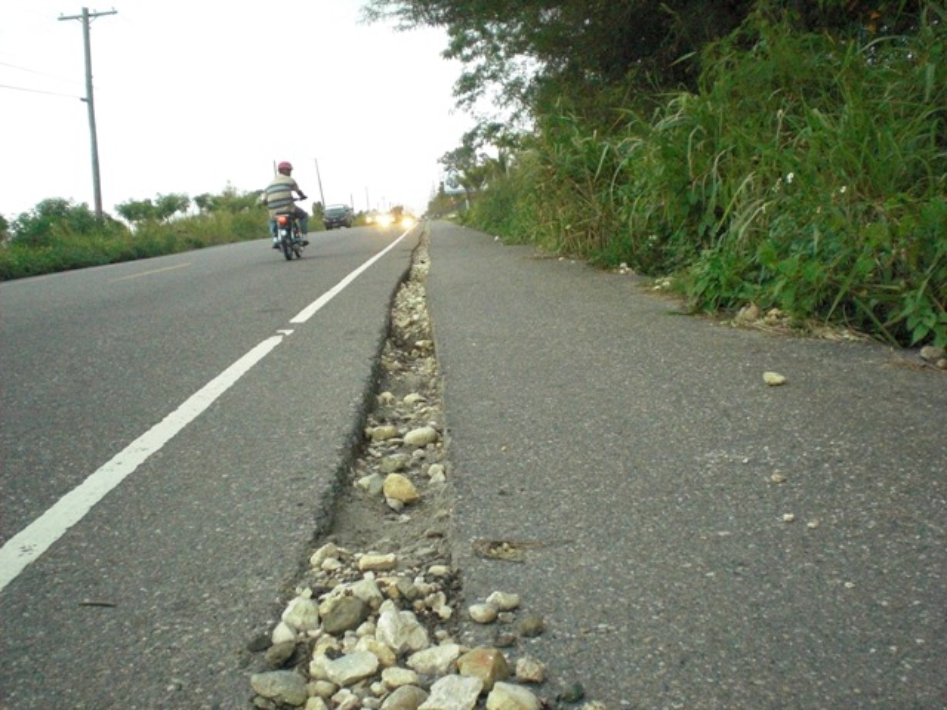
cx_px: 474
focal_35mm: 38
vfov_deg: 37.7
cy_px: 355
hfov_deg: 49.0
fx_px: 1040
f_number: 3.1
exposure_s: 1/100
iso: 800
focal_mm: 6.3
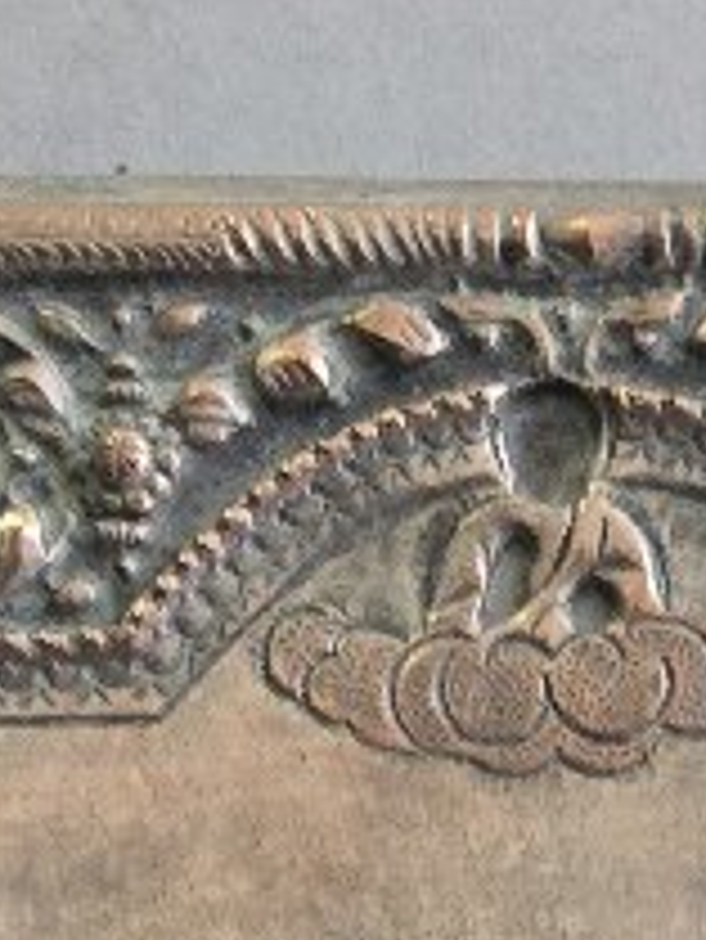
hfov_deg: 11.1
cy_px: 2258
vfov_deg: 12.0
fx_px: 3586
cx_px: 693
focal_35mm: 132
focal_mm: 6.3
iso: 400
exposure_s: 1/100
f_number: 1.7
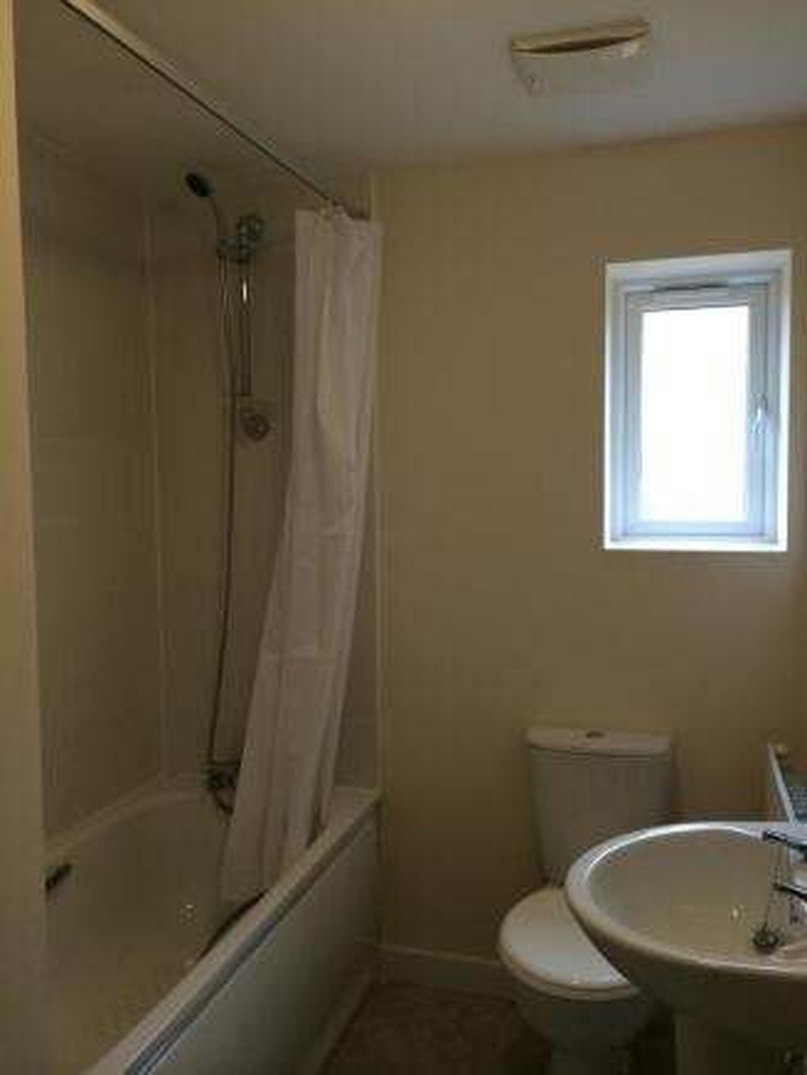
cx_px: 404
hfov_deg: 46.8
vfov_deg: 60.0
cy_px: 538
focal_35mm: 30
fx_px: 932
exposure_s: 1/33
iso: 125
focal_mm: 4.12
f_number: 2.2
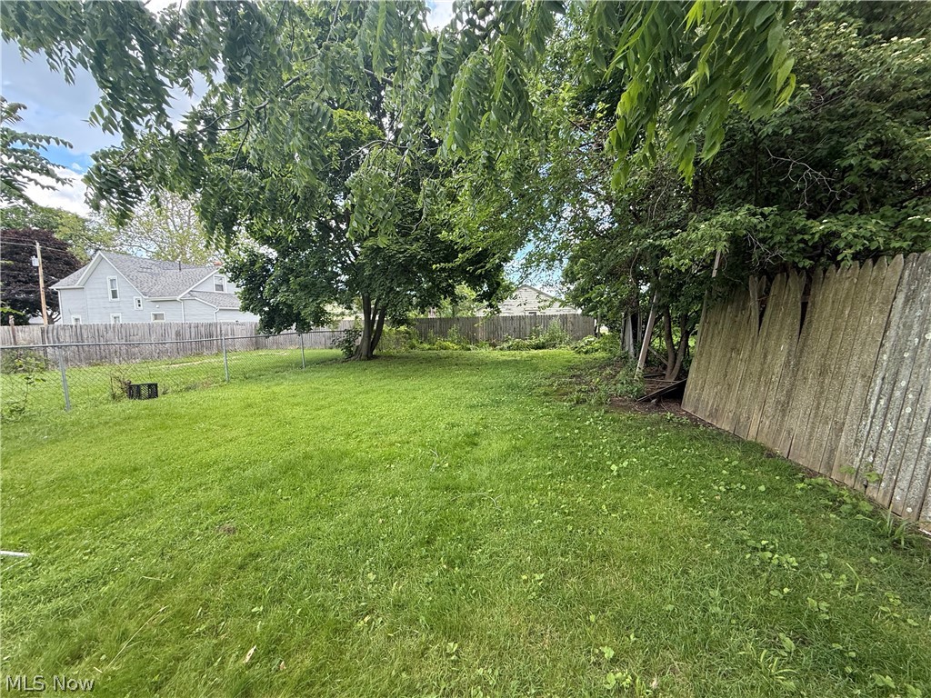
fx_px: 377
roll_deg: +1.0
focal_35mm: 14
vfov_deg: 85.7
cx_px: 466
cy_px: 349
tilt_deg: -4.4
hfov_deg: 102.1
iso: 64
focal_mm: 2.22
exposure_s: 1/209
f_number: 2.2
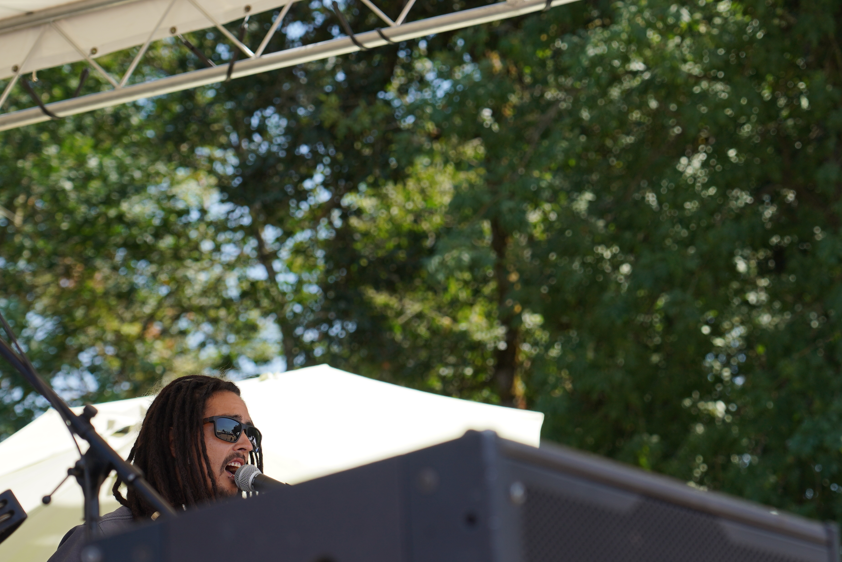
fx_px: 3976
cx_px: 430
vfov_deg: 8.1
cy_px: 275
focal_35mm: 170
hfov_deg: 12.1
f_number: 5.6
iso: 100
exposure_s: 1/250
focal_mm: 105
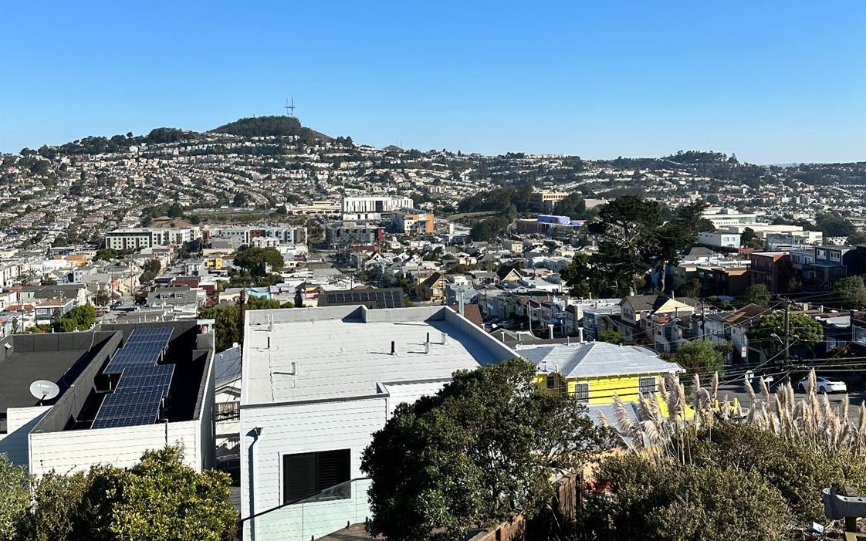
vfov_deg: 36.9
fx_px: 802
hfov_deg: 56.7
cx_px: 433
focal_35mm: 34
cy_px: 189
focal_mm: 6.86
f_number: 1.78
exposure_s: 1/5525
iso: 80
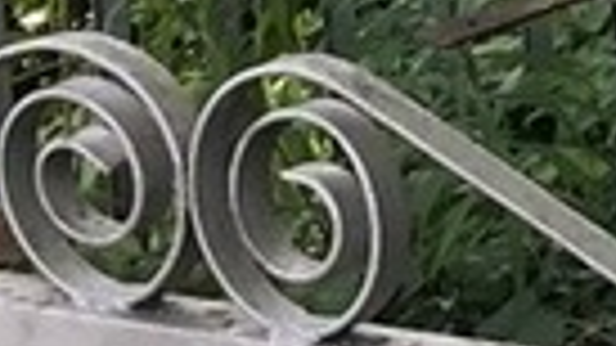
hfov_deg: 8.5
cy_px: -490
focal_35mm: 228
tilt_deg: -8.2
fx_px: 3723
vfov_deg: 5.2
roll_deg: -1.0
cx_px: 1587
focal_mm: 3.99
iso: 20
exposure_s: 1/135
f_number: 1.8
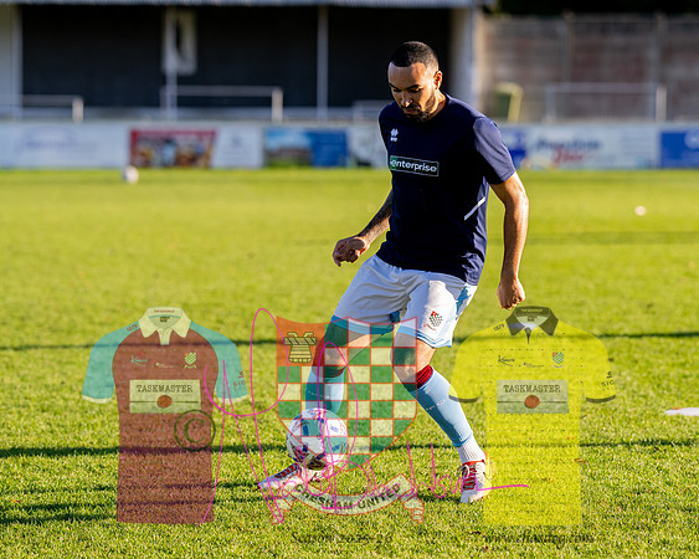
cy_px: 244
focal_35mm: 189
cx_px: 447
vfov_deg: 8.2
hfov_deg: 10.2
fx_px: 3917
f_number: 2.8
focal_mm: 135
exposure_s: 1/2500
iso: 400
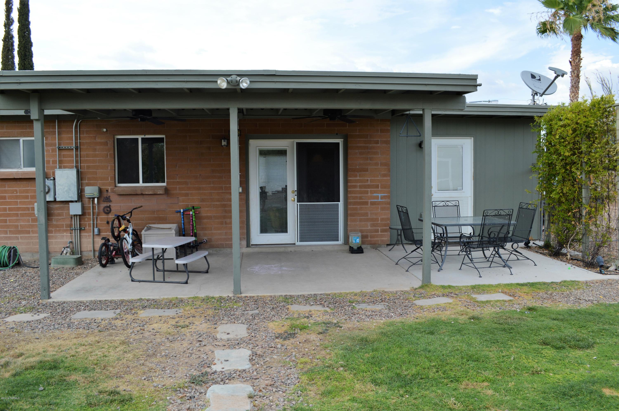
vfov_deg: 47.8
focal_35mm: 27
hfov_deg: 67.4
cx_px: 310
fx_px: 464
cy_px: 206
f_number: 5.6
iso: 110
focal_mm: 18
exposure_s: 1/125
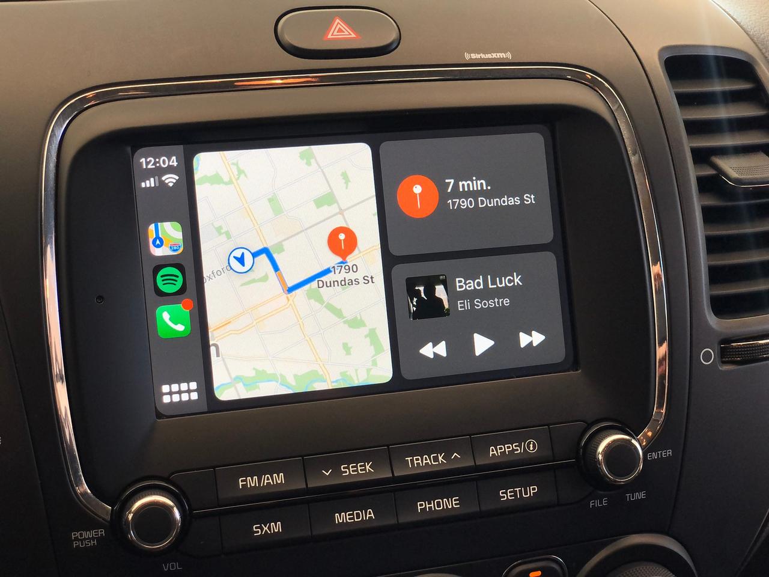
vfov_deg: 28.0
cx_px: 384
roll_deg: -3.2
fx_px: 1155
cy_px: 288
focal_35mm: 52
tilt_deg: -24.2
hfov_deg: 36.8
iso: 16
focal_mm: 6
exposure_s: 1/60
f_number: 2.4
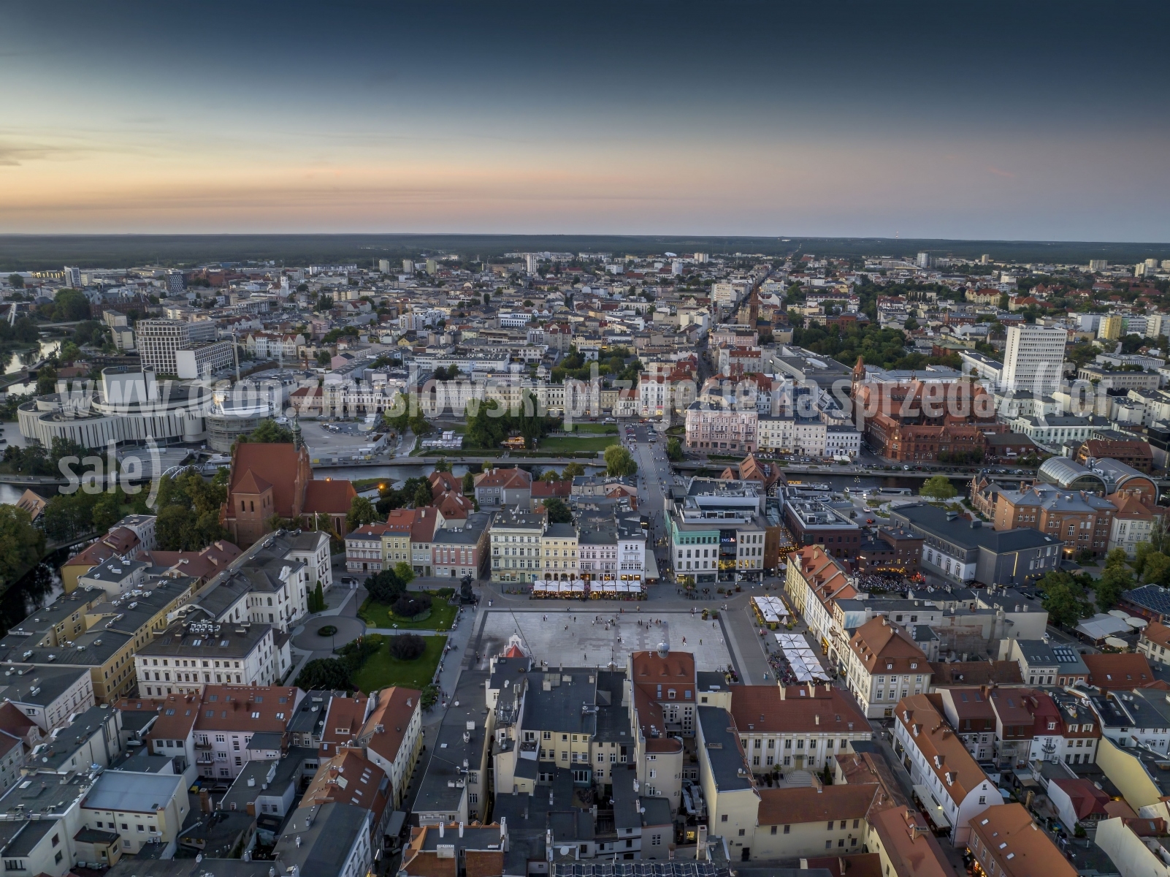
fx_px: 811
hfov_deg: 71.6
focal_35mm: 24
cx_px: 585
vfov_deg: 56.8
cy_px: 438
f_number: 2.8
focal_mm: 12.3
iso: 400
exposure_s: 1/100
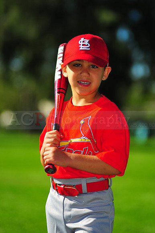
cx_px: 78
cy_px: 116
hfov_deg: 7.6
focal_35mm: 180
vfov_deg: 11.4
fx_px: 1164
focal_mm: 180
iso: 200
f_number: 4
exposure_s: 1/2000
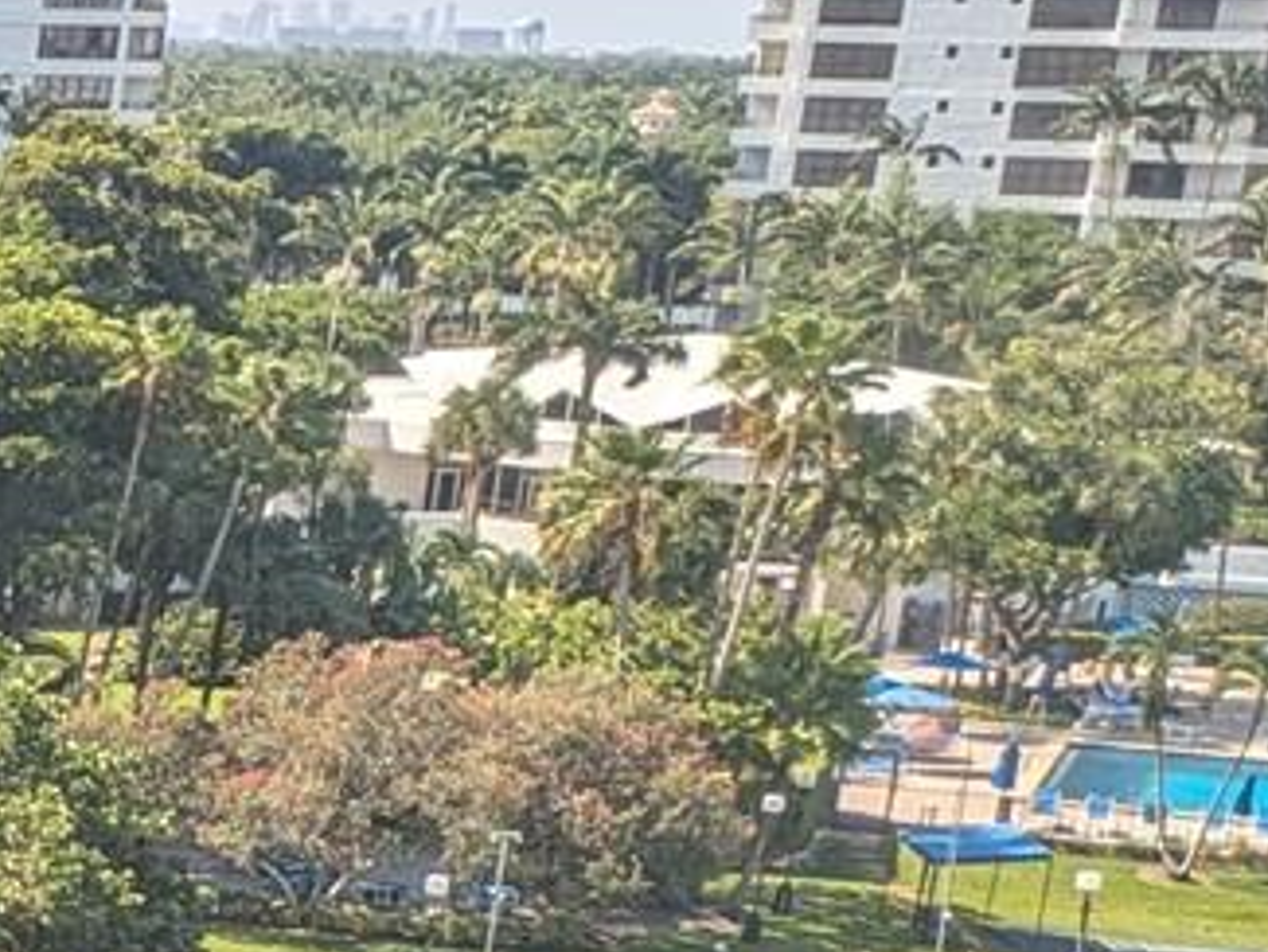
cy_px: 1100
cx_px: -1820
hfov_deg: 12.4
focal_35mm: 123
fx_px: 4507
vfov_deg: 11.8
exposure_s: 1/1166
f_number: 1.89
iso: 43
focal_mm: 5.43
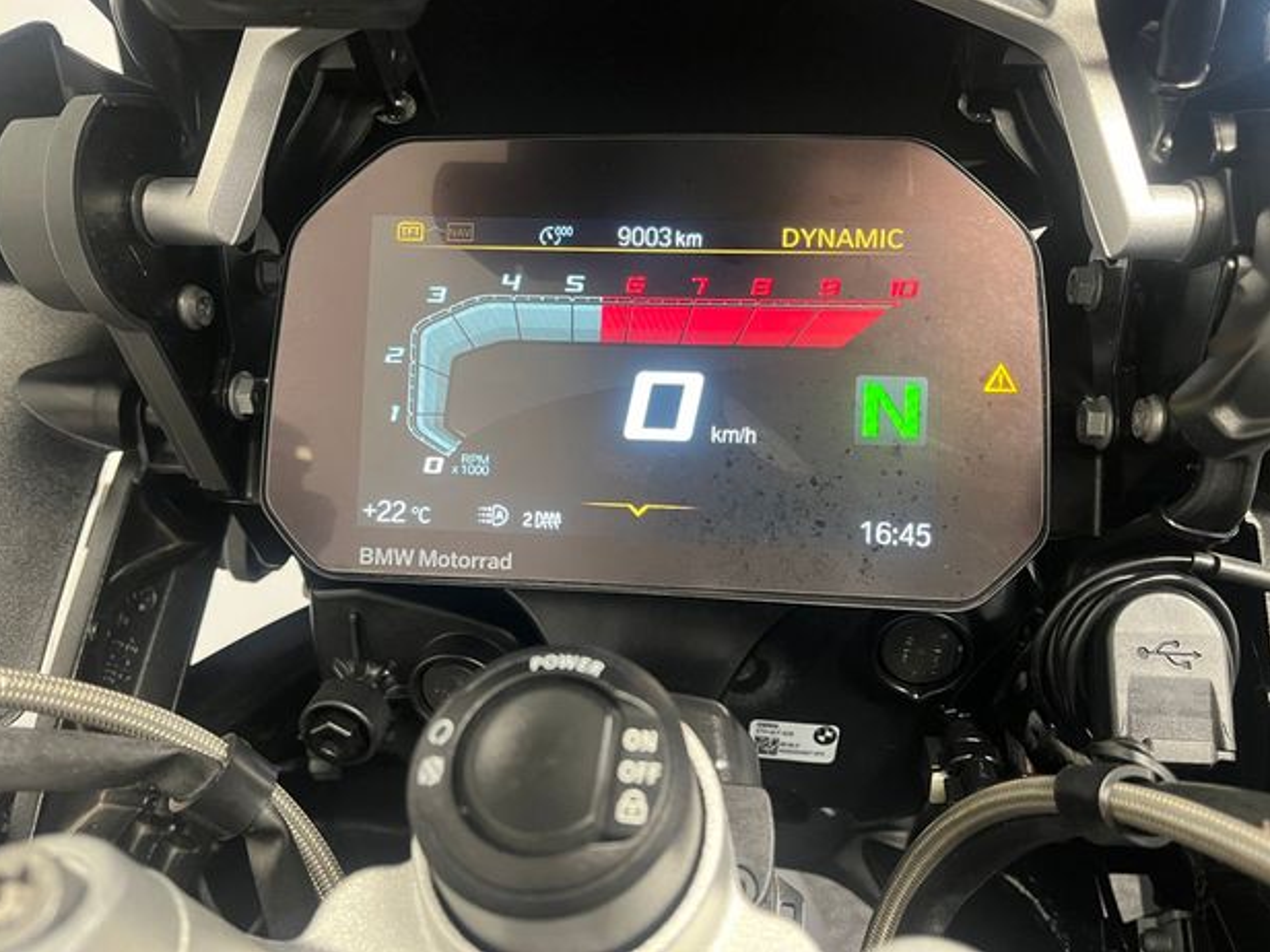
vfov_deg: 51.3
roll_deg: -3.6
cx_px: 647
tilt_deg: -26.6
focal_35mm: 27
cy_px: 460
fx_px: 991
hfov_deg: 65.3
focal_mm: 5.1
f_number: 1.6
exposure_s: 1/50
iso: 500
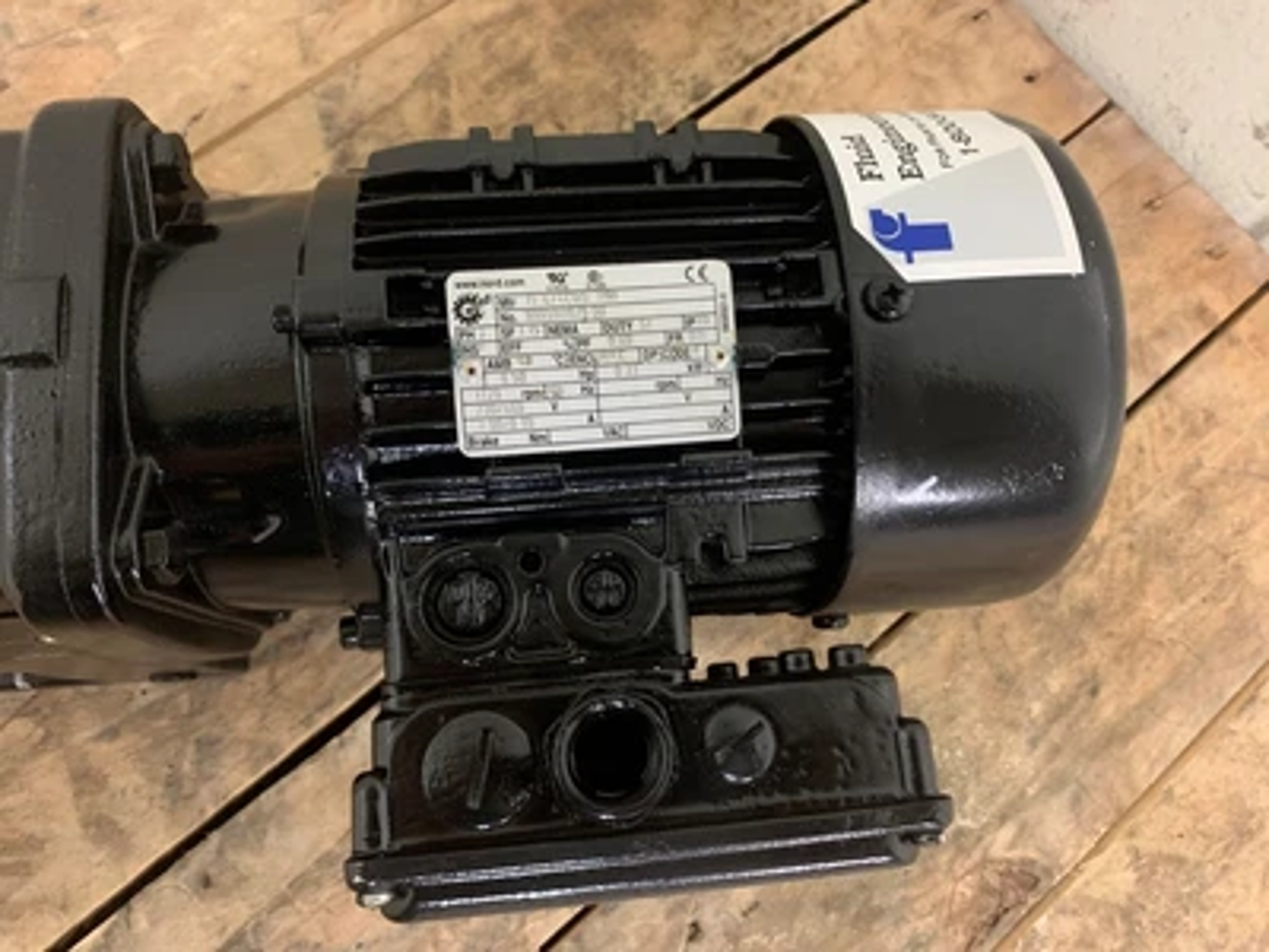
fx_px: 953
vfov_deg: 53.1
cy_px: 476
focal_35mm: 26
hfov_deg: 67.3
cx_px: 634
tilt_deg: -74.7
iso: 640
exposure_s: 1/30
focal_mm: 4.25
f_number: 1.8
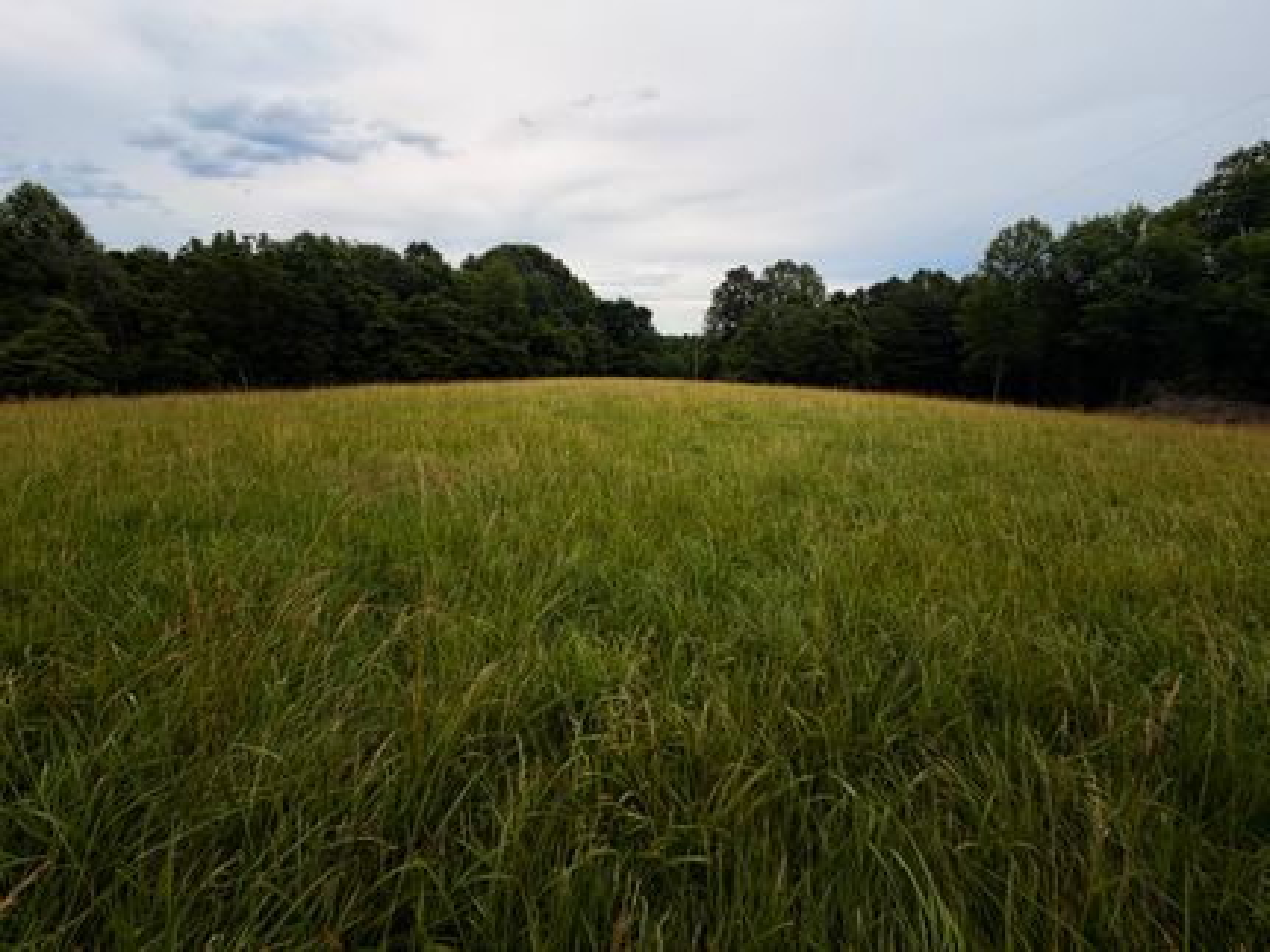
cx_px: 635
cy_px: 476
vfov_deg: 85.6
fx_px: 513
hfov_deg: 102.1
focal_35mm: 14
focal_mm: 2.22
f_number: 2.2
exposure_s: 1/1189
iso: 20
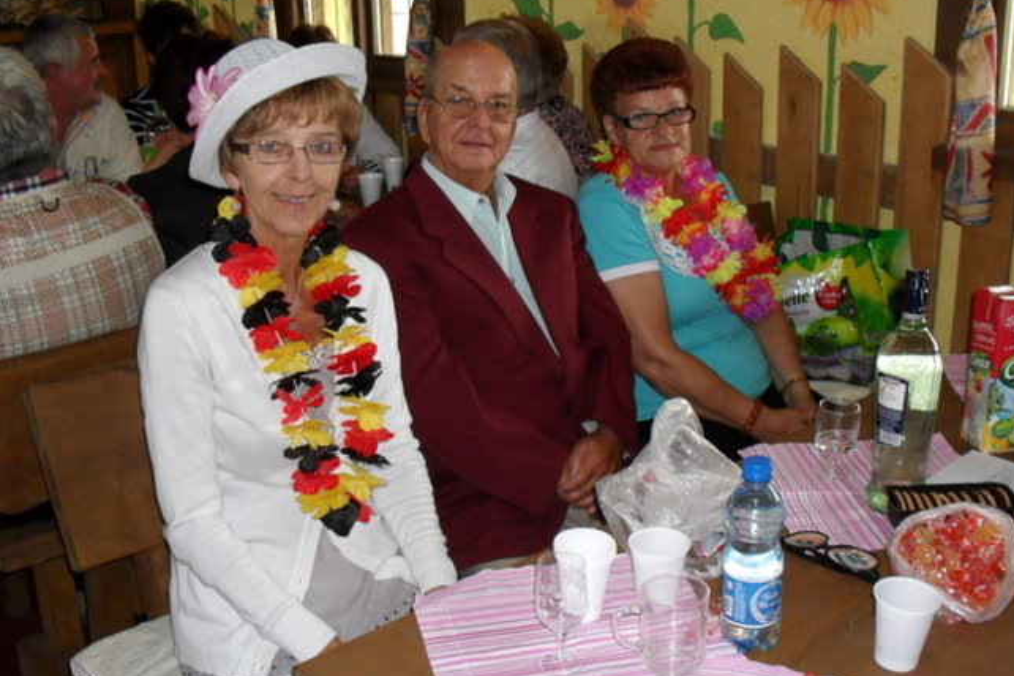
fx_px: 1127
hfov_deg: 48.5
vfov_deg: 33.4
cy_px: 336
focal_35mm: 40
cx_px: 512
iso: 200
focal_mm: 6.3
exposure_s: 1/45
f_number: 2.8
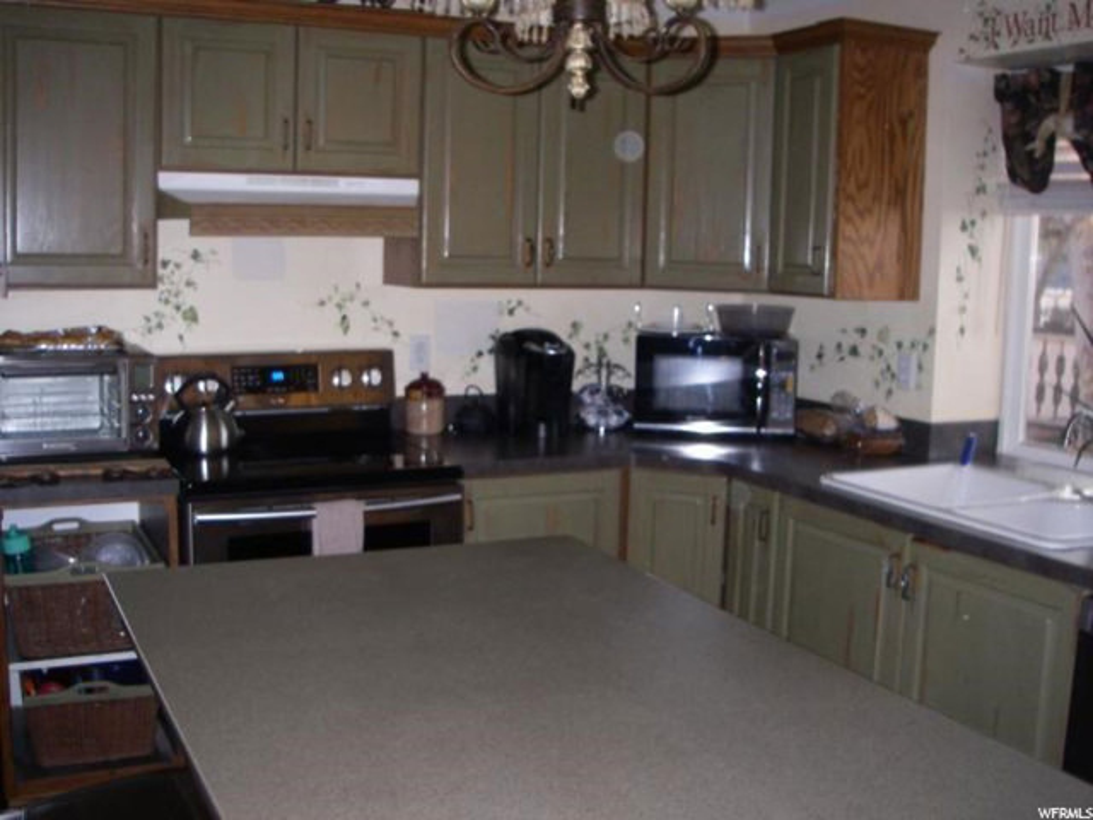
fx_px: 1200
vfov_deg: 37.7
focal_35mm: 38
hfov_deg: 49.0
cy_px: 410
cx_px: 546
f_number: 3.3
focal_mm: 6.3
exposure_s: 1/40
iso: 200
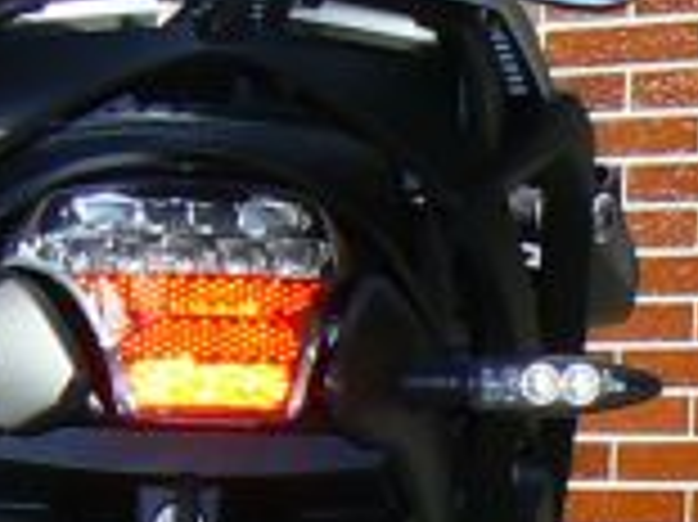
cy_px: 1030
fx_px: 4271
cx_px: -167
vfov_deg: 6.8
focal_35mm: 212
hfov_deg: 9.2
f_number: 5.6
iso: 80
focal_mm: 6
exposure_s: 1/125
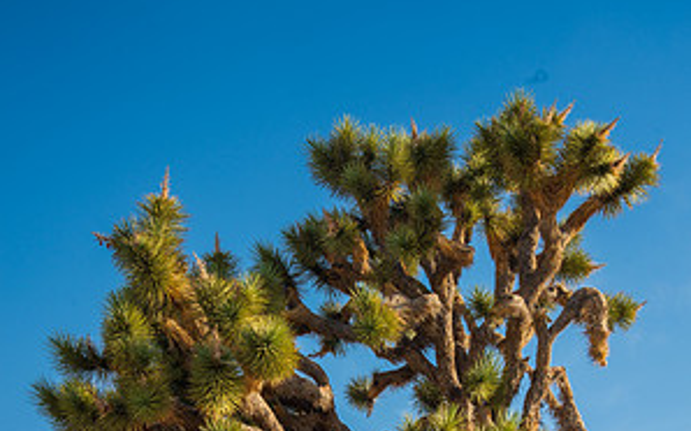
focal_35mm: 77
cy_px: 494
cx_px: 346
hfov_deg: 26.8
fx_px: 1450
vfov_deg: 16.3
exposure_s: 1/40
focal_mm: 50
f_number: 11
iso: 64
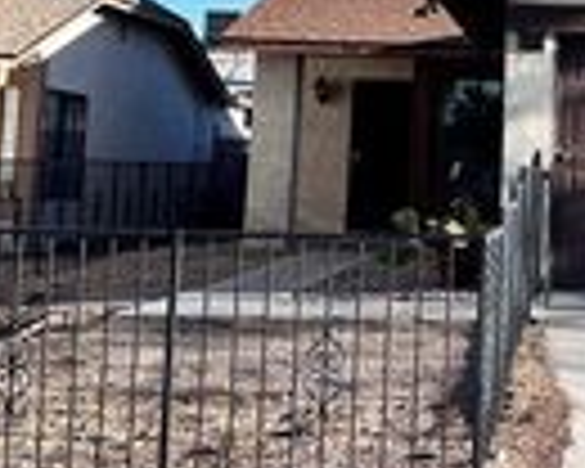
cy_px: -2
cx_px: 634
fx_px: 1558
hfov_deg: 20.3
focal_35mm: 90
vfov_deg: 16.7
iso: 80
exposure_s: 1/2525
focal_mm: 6.86
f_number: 1.78
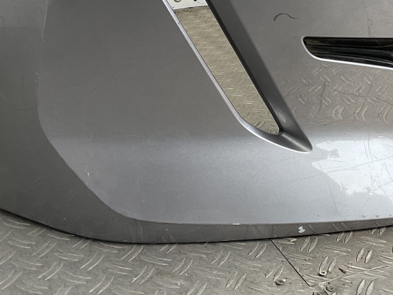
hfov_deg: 28.9
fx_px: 761
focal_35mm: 67
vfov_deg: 21.6
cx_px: 240
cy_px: 54
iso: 16
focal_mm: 3
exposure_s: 1/262
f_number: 1.8
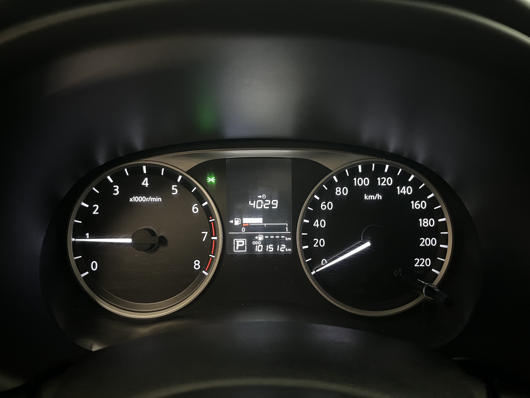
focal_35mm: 26
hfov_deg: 67.3
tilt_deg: -22.0
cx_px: 265
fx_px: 398
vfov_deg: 53.1
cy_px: 199
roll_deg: -0.1
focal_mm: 5.1
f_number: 1.6
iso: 1250
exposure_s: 1/17
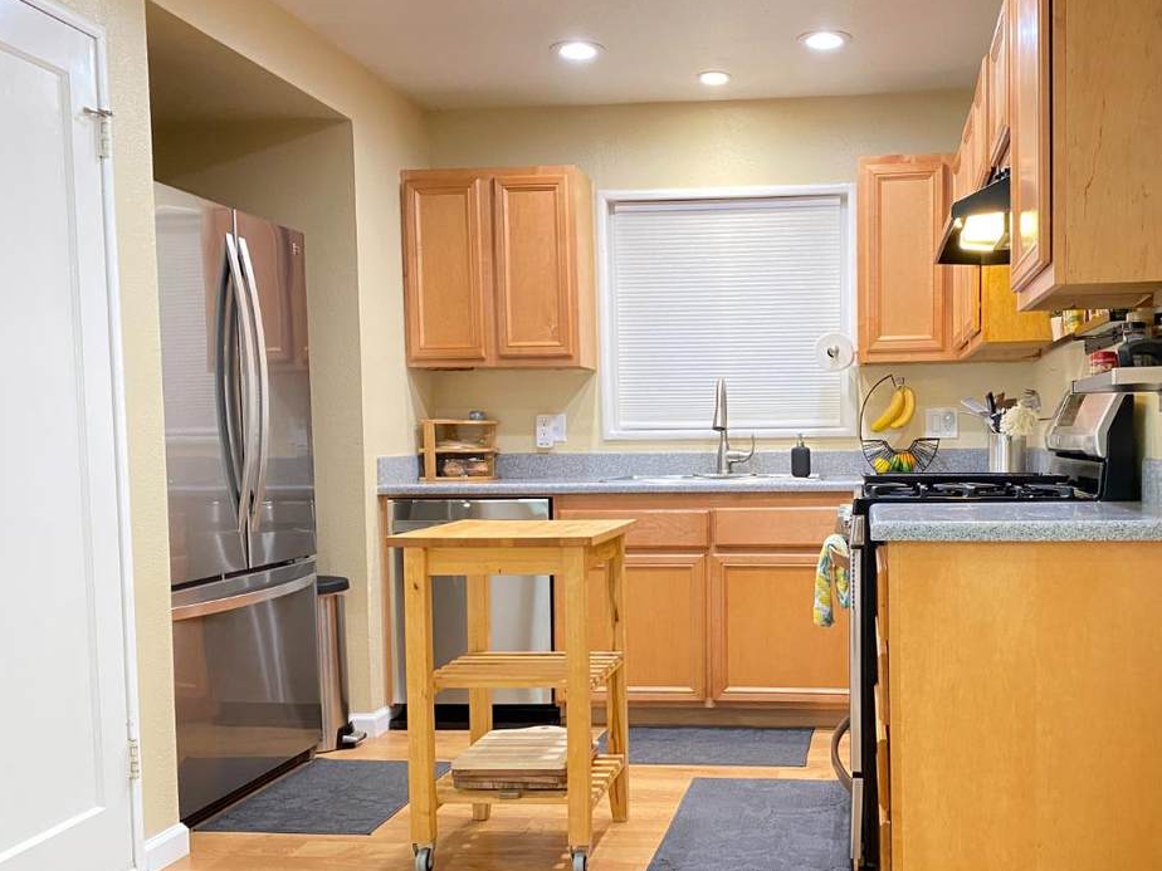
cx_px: 750
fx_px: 1208
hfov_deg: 50.7
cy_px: 517
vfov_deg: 39.5
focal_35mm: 36
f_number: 1.8
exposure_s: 1/60
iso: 400
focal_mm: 4.25
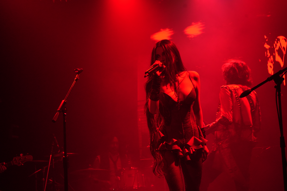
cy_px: 96
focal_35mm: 70
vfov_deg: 19.5
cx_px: 144
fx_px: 558
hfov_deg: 28.8
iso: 3200
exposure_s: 1/100
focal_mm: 70
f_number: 5.6
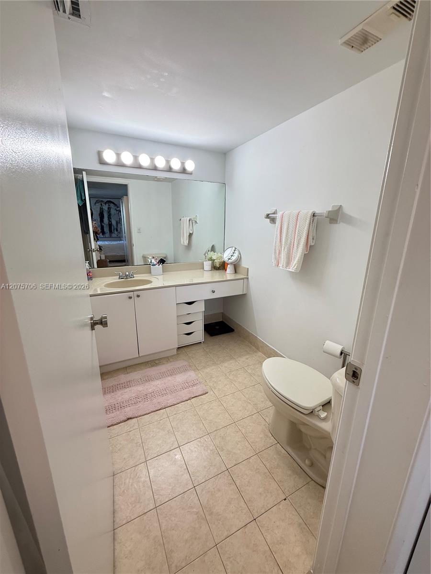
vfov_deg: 102.1
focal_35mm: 14
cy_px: 287
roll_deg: -1.2
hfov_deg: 85.7
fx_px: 232
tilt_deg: -15.0
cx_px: 216
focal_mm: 2.22
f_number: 2.2
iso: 80
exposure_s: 1/120
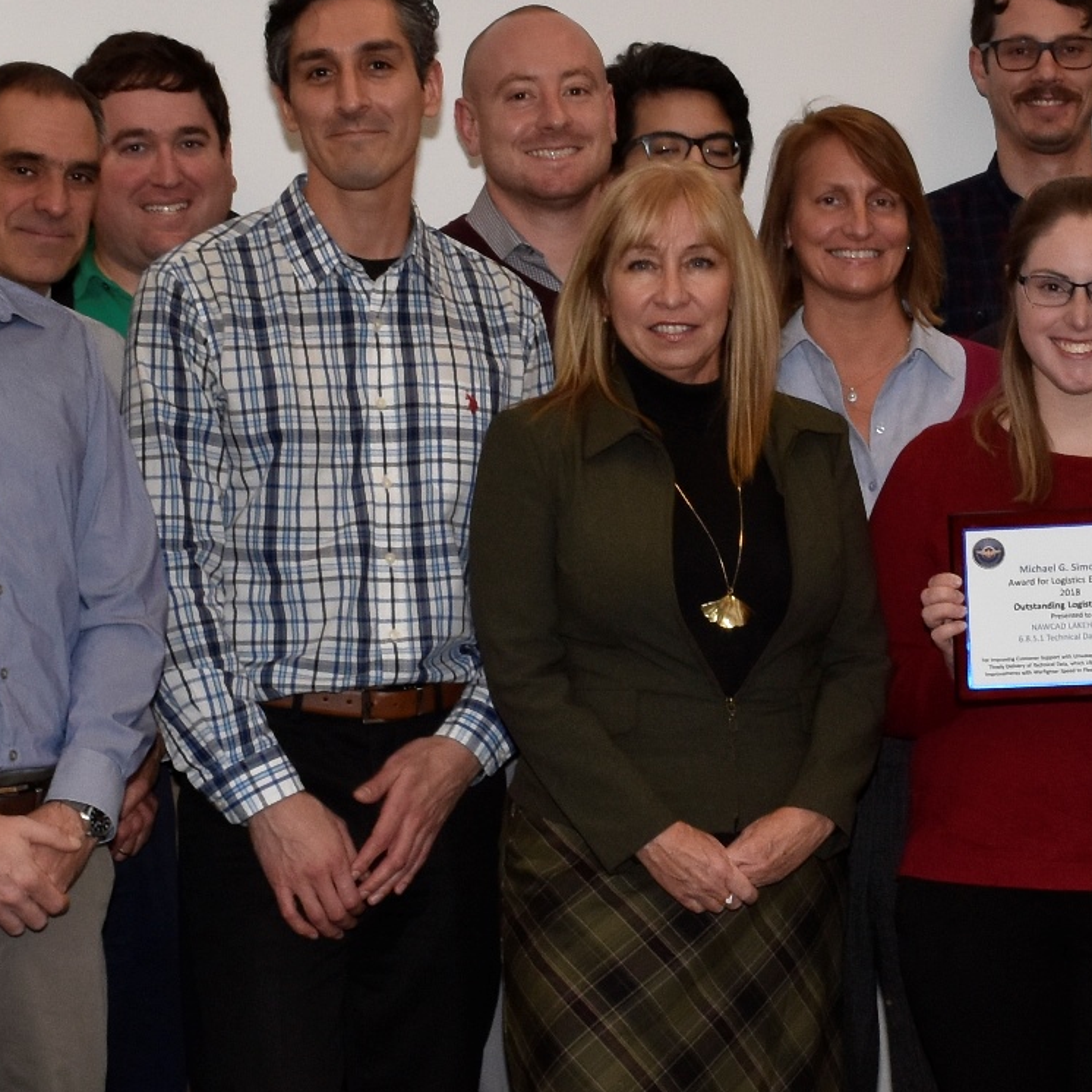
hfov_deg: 14.0
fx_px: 4390
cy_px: 738
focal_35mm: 123
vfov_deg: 14.2
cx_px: 1058
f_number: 11
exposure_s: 1/80
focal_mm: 24
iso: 400
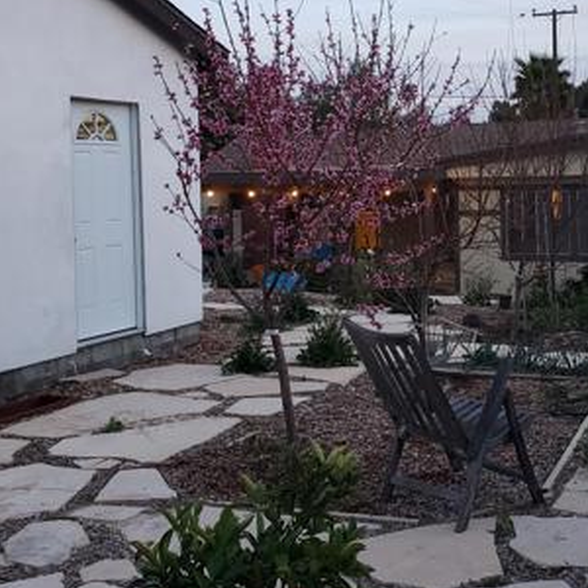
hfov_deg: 34.2
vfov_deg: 34.4
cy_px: 202
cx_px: 419
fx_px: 942
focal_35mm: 49
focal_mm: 4.3
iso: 200
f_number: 2.4
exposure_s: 1/60
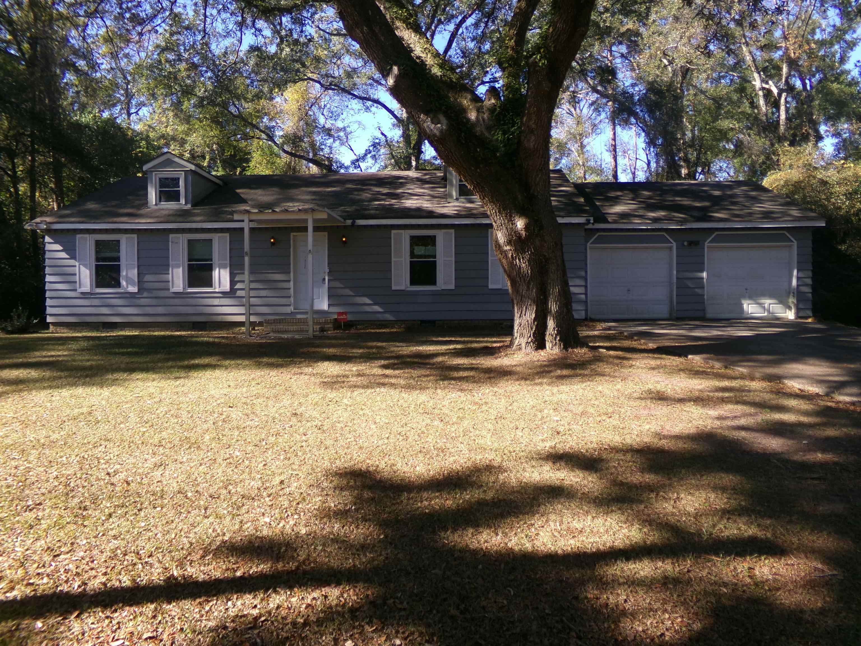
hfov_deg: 71.6
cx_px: 430
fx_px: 597
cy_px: 323
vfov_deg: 56.8
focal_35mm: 24
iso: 100
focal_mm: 4.3
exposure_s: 1/240
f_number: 3.7
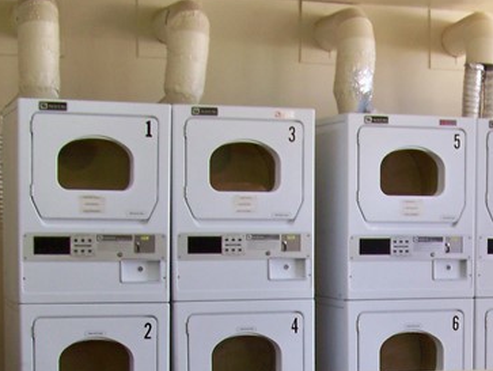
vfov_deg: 15.3
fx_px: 1326
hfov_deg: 20.4
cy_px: 462
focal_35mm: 93
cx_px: 485
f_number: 2.8
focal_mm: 5.85
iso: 80
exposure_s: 1/80
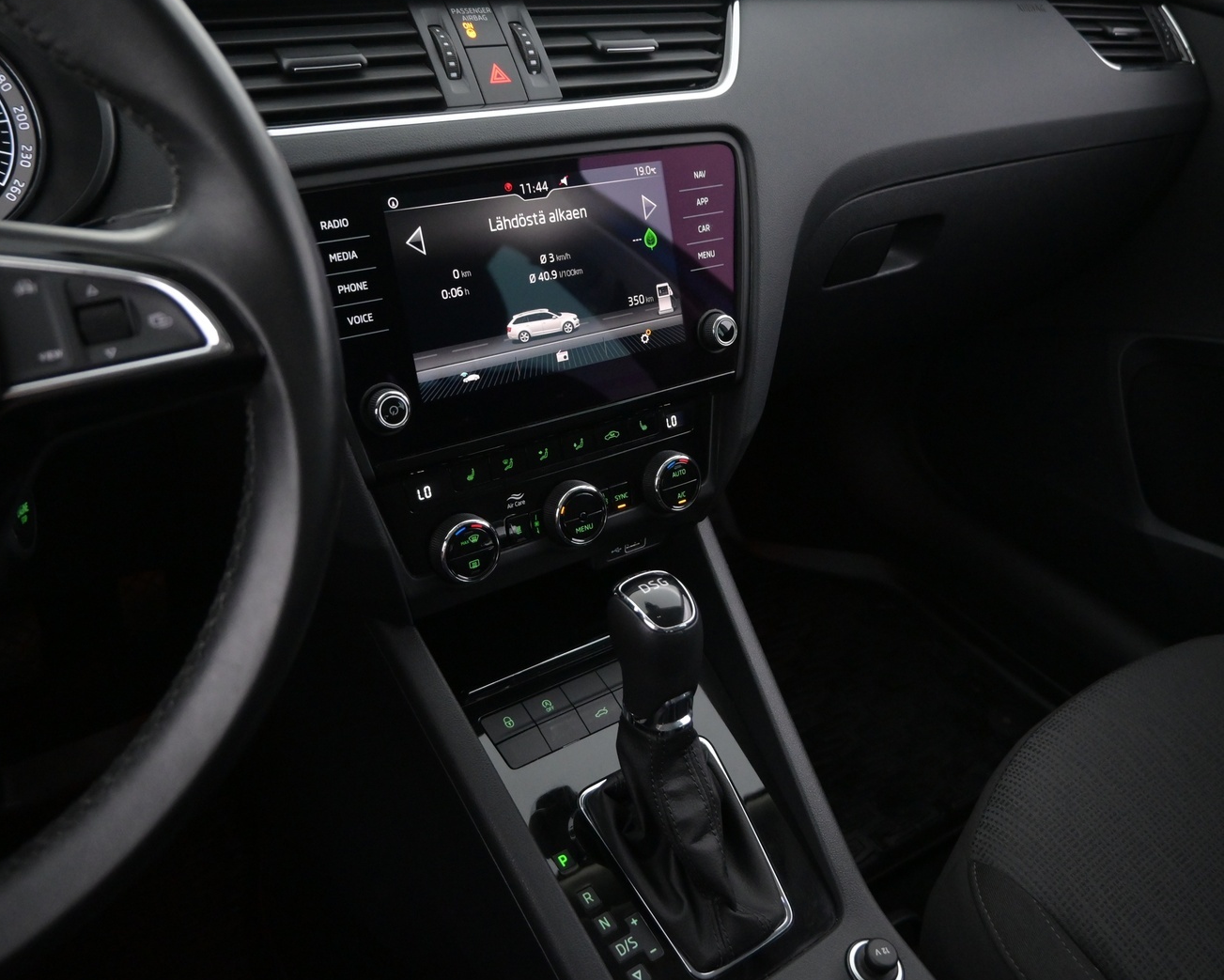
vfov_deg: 51.5
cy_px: 478
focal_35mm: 28
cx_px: 602
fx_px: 1015
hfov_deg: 62.2
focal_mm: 16
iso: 2500
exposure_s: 1/40
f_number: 3.5
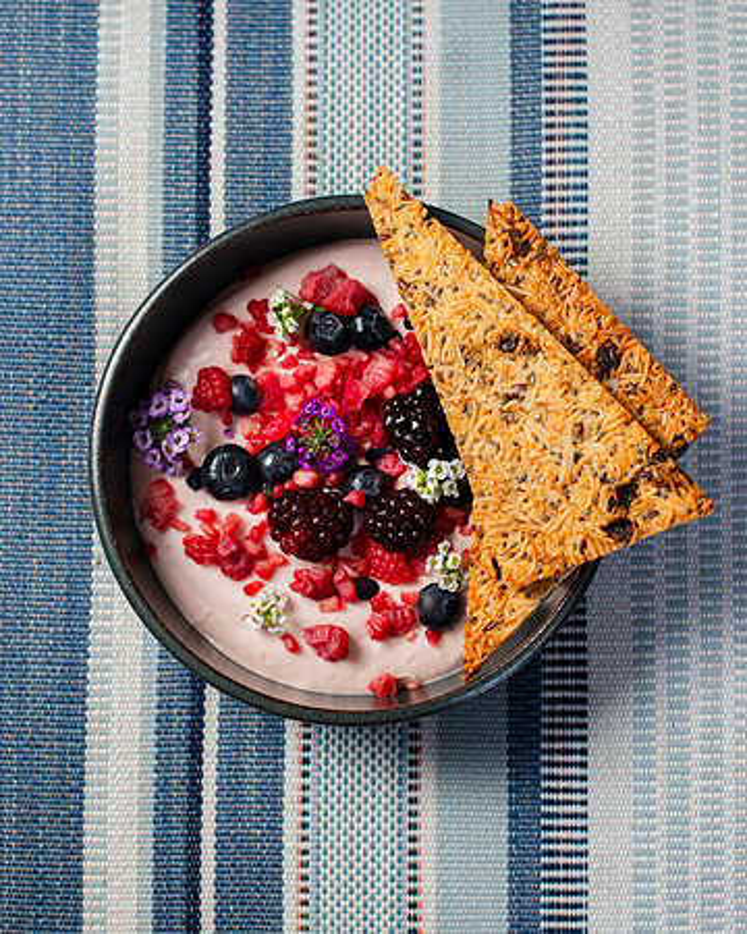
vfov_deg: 25.5
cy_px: 454
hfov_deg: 20.5
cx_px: 344
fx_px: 2062
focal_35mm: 75
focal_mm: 50
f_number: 3.2
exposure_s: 1/200
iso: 200
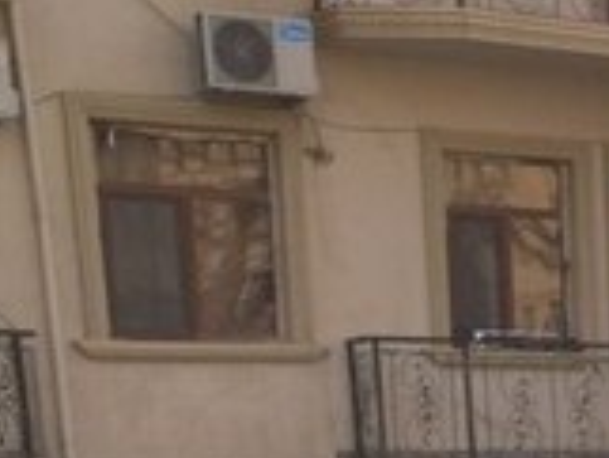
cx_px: 1063
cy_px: 933
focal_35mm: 115
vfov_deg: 11.5
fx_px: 2025
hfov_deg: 15.1
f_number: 1.9
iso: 64
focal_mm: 3.7
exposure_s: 1/694
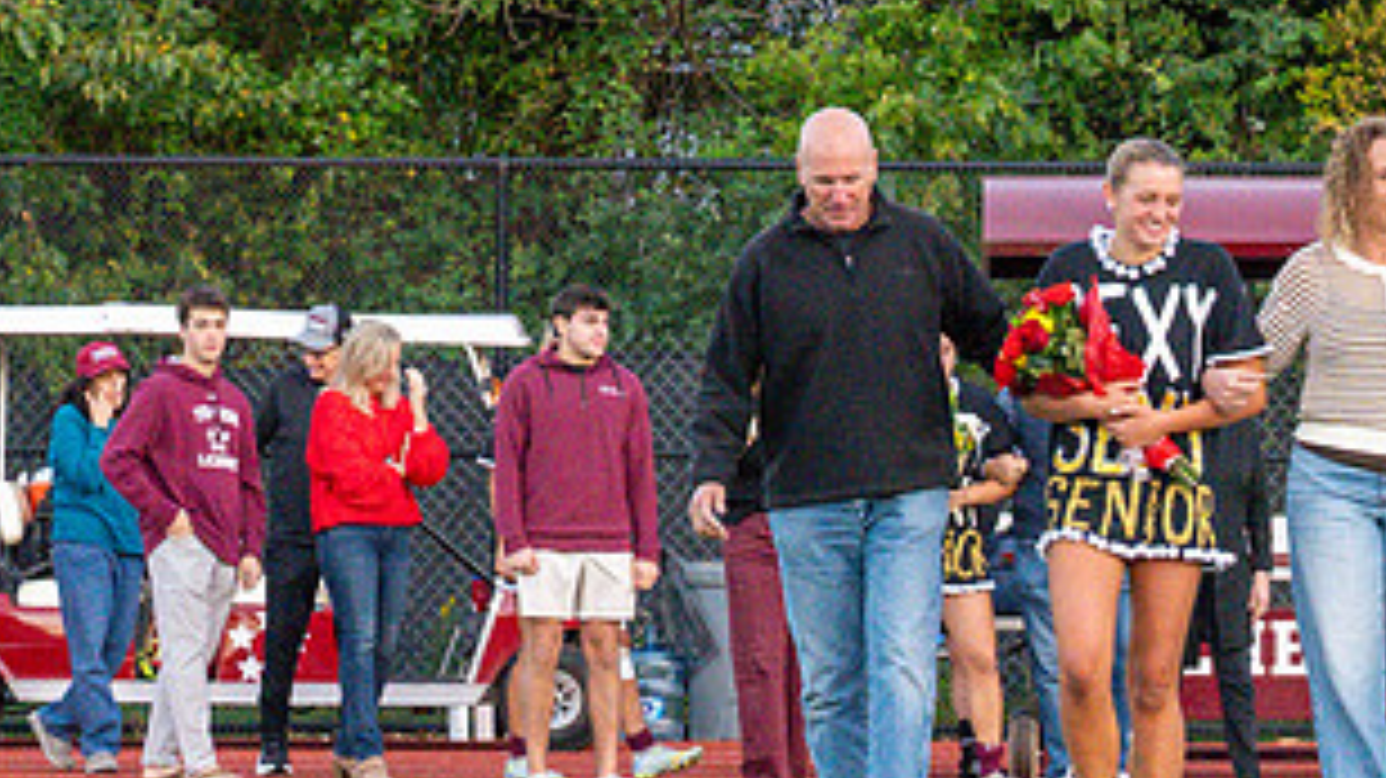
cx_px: 1312
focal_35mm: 304
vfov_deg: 4.0
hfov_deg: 7.1
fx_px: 11168
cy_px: 690
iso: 2200
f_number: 6.3
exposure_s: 1/640
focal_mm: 70
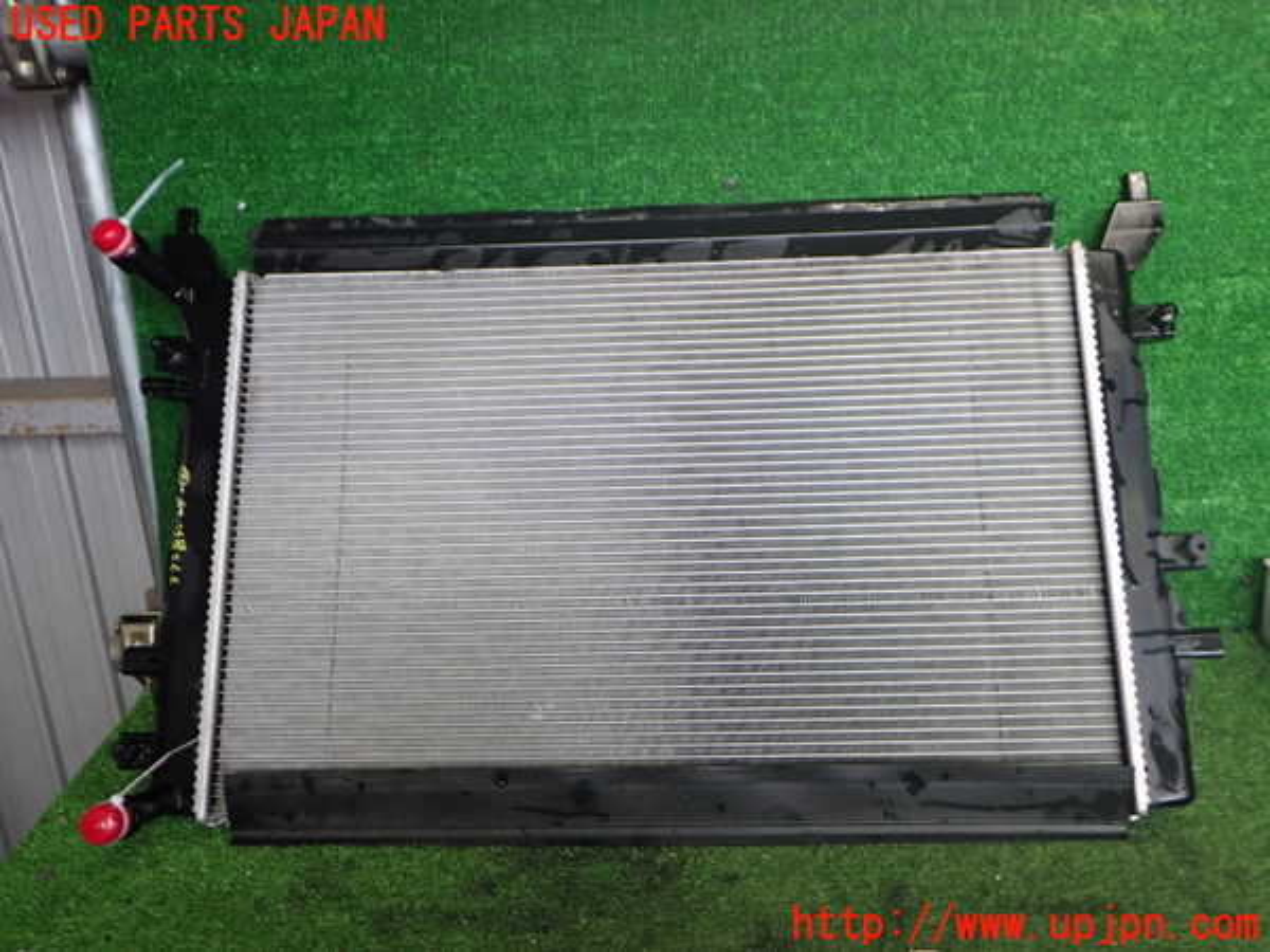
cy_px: 476
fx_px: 1101
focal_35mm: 30
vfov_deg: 46.8
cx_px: 635
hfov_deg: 60.0
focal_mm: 5.4
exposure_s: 1/100
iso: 250
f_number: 2.3
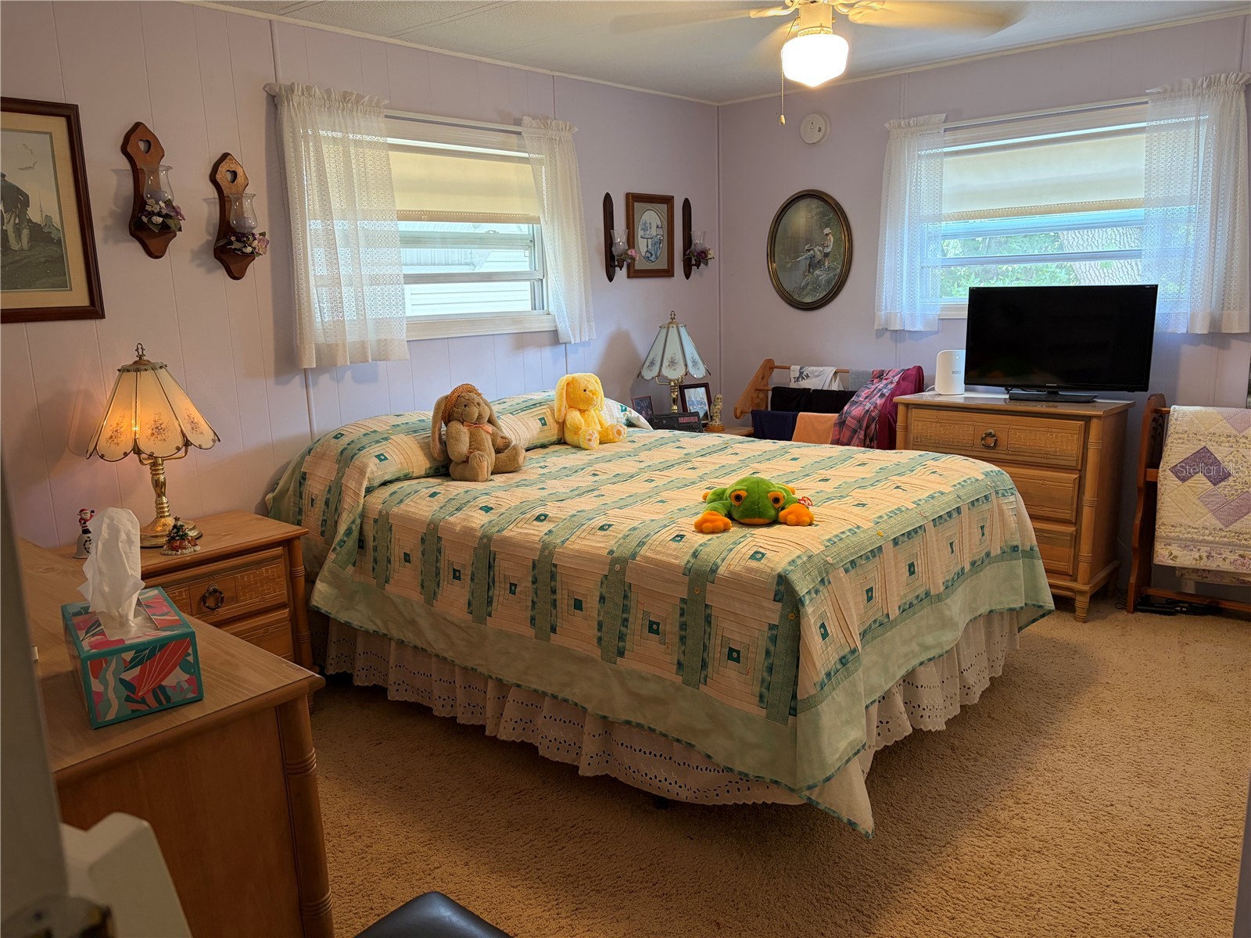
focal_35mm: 26
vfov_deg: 53.1
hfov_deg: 67.3
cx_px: 626
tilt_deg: -10.9
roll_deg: +2.5
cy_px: 469
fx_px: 940
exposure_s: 1/60
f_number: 1.6
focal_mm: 5.96
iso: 125
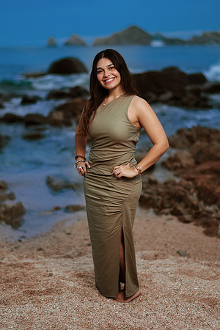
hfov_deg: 23.4
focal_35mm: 58
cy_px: 165
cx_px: 110
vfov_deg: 34.5
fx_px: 532
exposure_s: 1/800
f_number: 1.8
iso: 100
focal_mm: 58
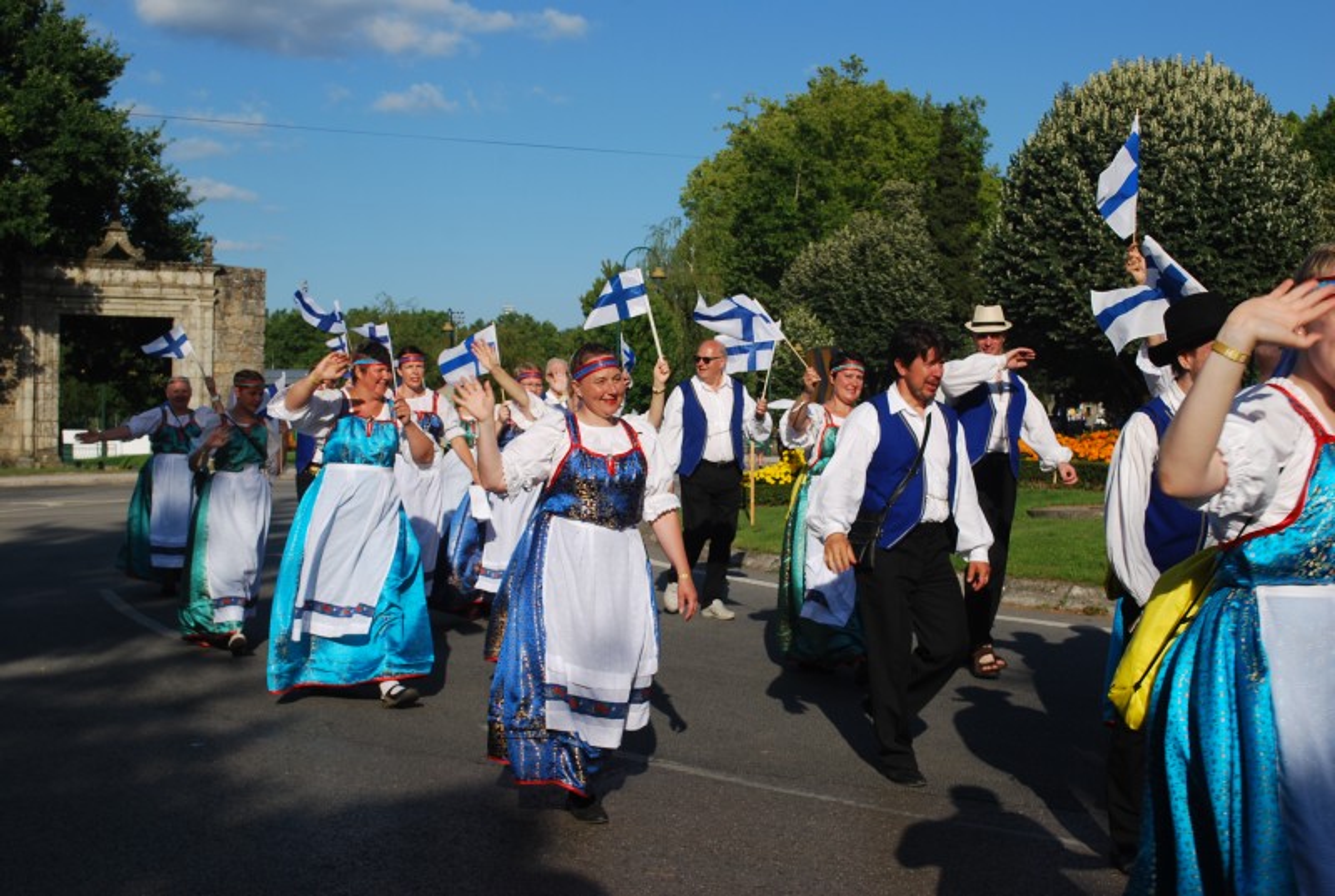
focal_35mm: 48
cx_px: 668
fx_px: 1784
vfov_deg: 28.2
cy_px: 448
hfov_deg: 41.0
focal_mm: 32
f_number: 9
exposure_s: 1/250
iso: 100
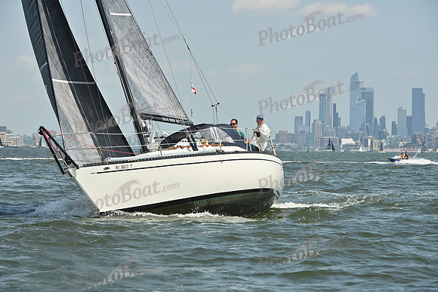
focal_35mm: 140
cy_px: 146
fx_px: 1704
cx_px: 219
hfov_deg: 14.7
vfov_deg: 9.8
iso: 320
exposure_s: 1/1250
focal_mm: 140
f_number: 10
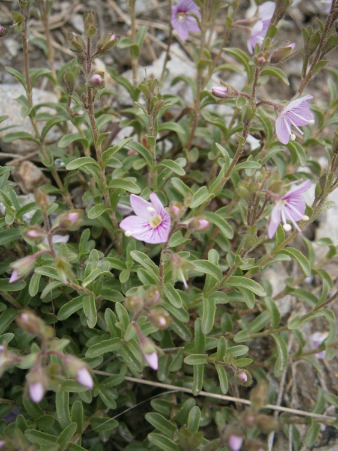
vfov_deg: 40.4
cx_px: 169
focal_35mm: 47
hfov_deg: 30.9
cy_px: 226
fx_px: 612
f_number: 3.4
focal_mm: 8.3
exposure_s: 1/320
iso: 80
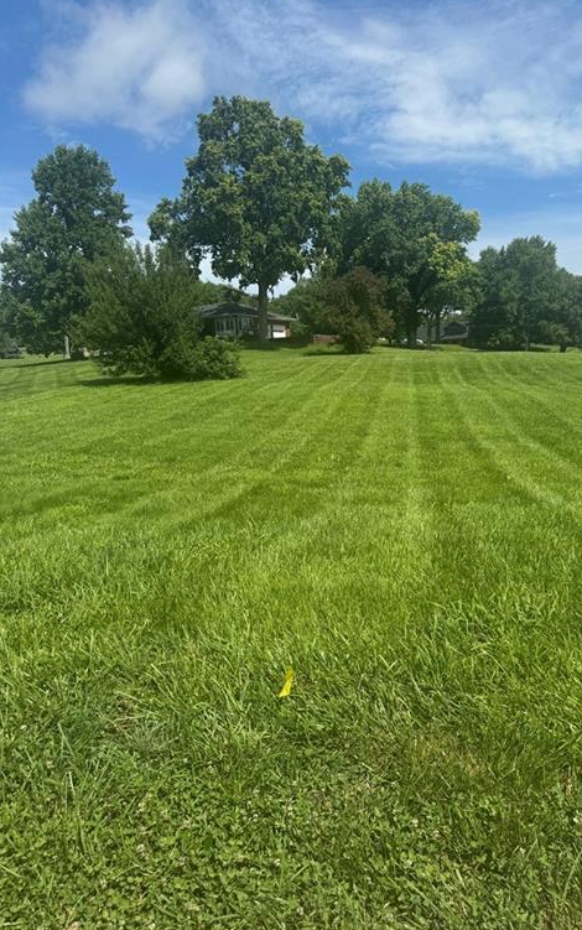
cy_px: 461
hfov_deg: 47.4
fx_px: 659
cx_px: 349
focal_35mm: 26
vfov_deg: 70.4
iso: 80
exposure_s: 1/4950
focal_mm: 6.76
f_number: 1.78
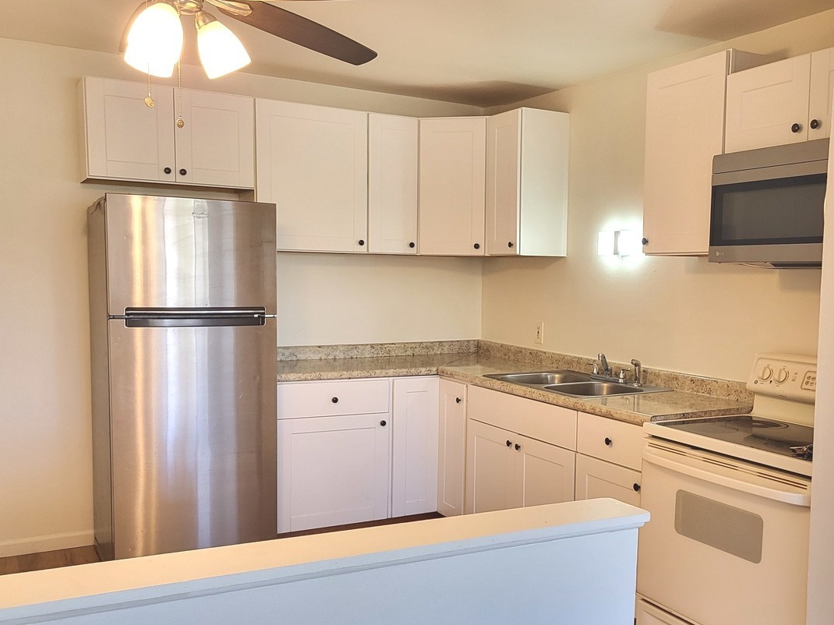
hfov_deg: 52.3
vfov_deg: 40.6
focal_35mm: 35
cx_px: 498
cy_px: 354
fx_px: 843
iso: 250
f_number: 1.8
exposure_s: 1/120
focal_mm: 5.4
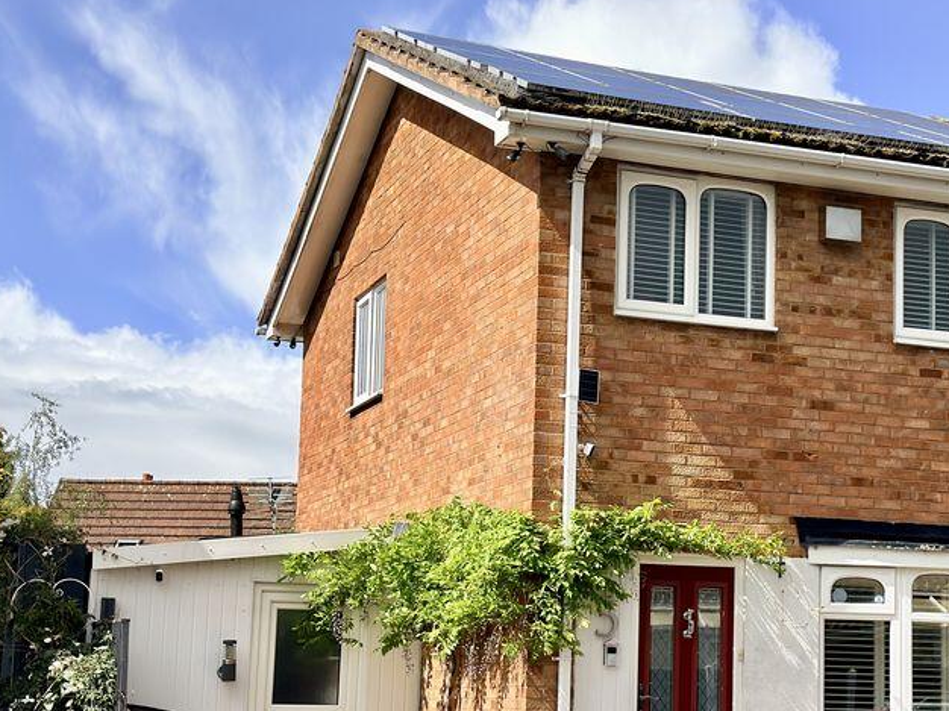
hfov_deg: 26.6
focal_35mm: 72
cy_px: 447
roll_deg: -0.3
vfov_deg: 20.4
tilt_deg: +7.8
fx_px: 1973
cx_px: 737
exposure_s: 1/3953
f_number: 1.78
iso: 64
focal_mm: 6.76
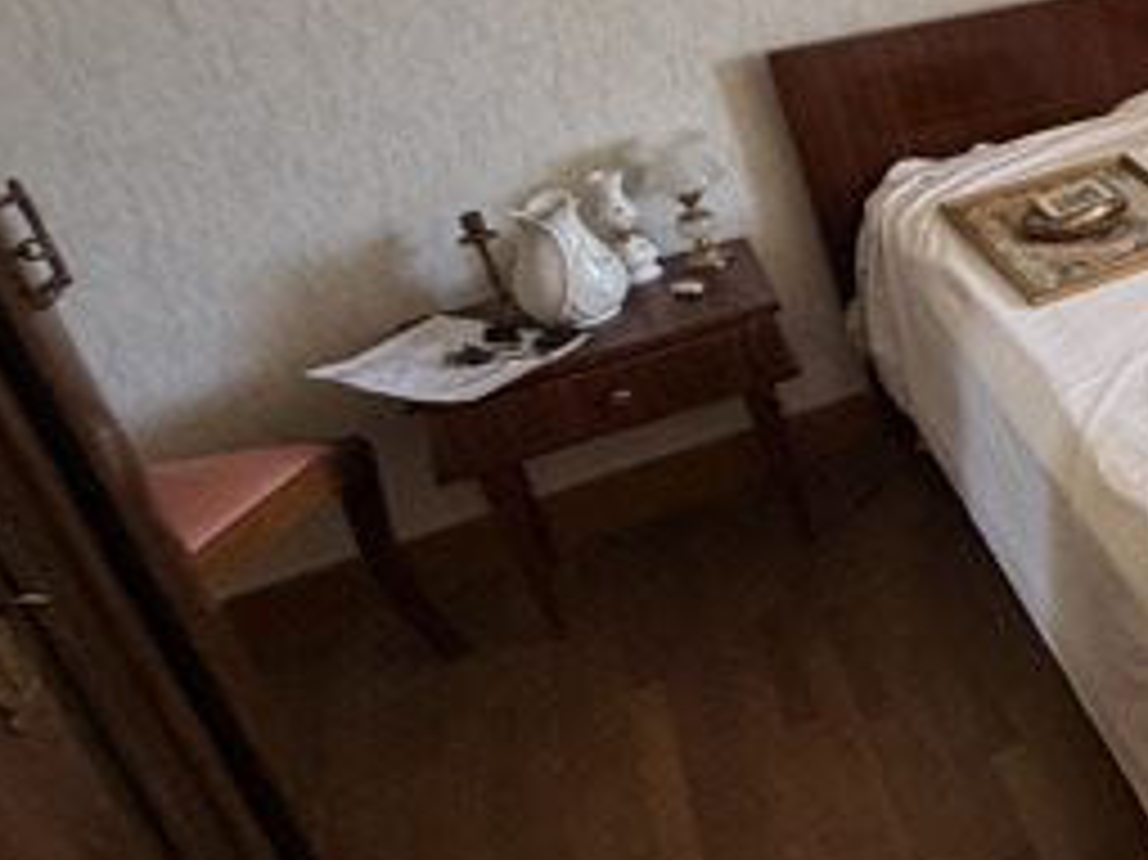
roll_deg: +0.5
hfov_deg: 27.2
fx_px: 1459
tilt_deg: -22.6
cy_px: 149
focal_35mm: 44
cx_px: 1783
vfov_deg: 31.8
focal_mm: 2.22
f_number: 2.2
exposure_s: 1/121
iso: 160
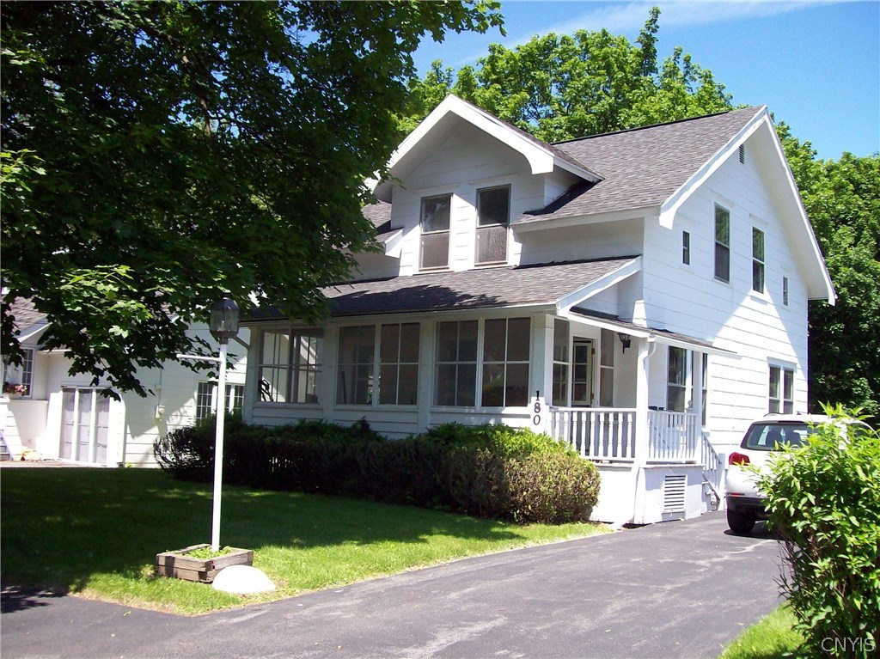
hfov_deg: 51.4
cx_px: 440
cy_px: 330
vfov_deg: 39.6
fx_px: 915
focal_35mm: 36
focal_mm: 6
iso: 80
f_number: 2.7
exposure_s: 1/818
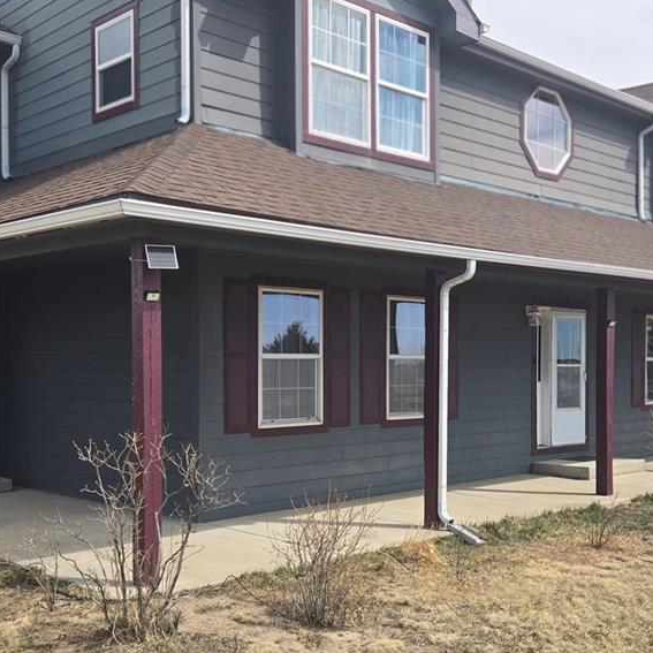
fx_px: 918
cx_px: 329
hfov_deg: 39.2
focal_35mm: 43
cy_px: 387
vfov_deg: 39.0
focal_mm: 5.4
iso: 25
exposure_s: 1/1441
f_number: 1.8
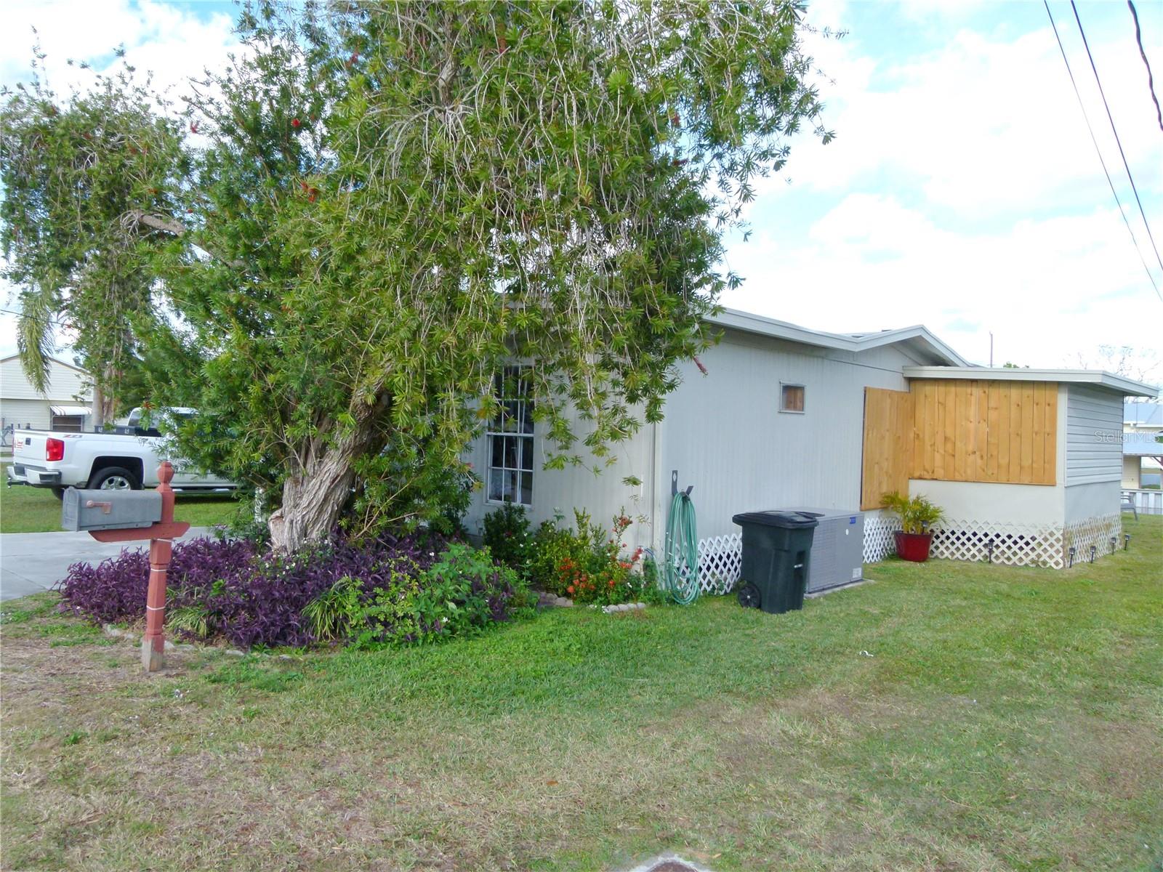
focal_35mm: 25
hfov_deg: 69.4
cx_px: 582
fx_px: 840
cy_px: 436
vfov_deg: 54.9
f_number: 4
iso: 100
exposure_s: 1/320
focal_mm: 4.5
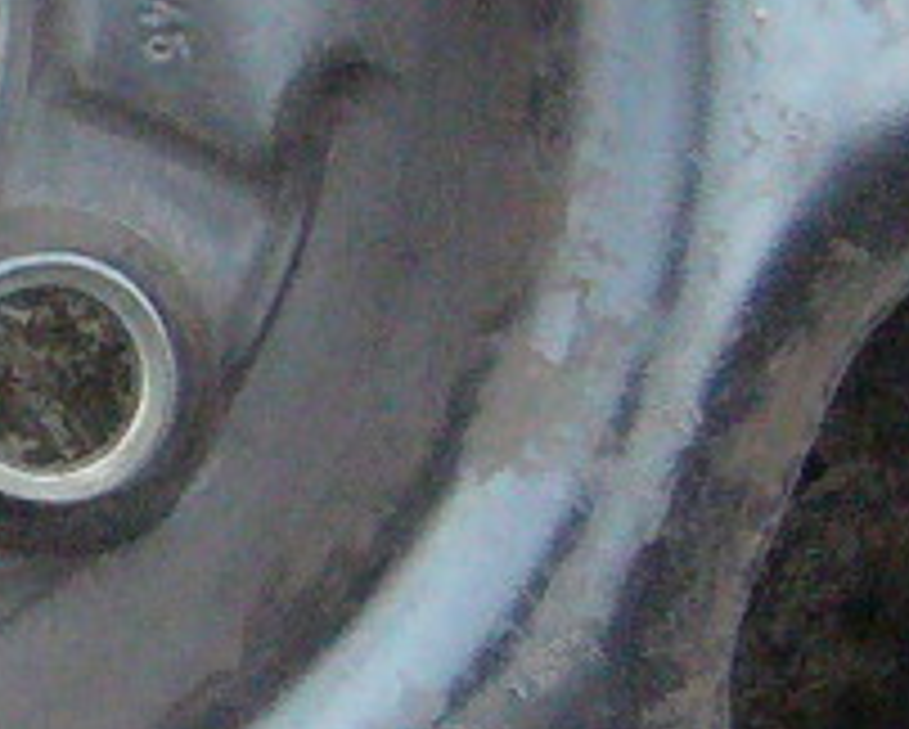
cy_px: 27
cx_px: -396
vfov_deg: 7.1
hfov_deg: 8.8
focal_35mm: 216
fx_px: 5817
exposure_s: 1/200
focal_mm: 5.8
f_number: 2.8
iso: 400
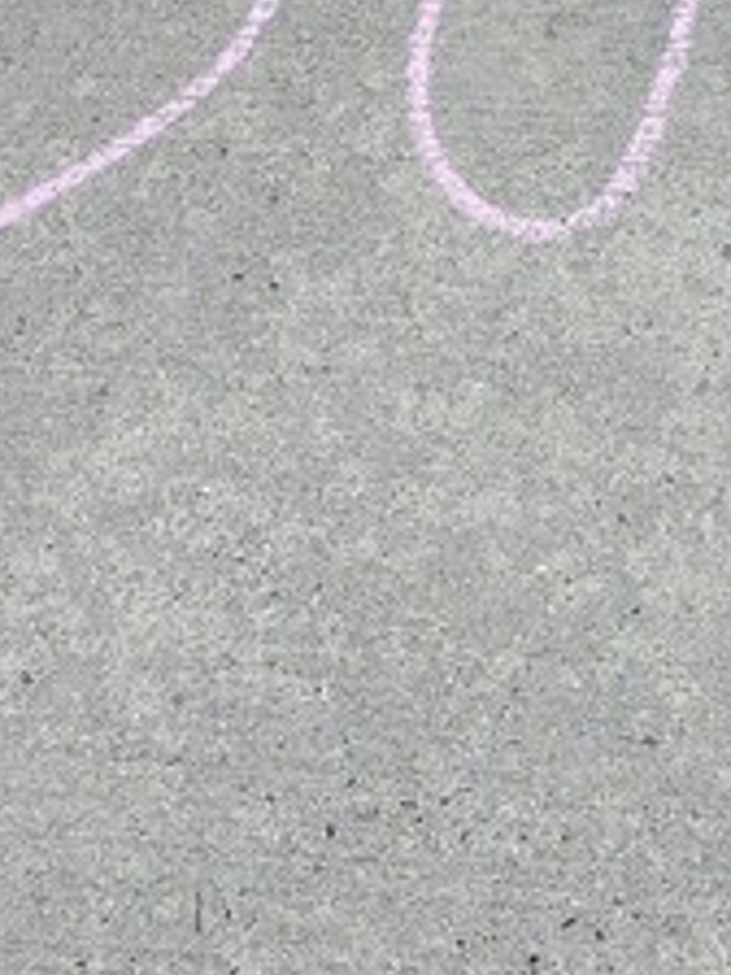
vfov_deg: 18.6
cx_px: 827
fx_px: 2956
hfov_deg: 13.8
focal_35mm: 105
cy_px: 235
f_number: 1.8
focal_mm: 5.54
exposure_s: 1/805
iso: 25
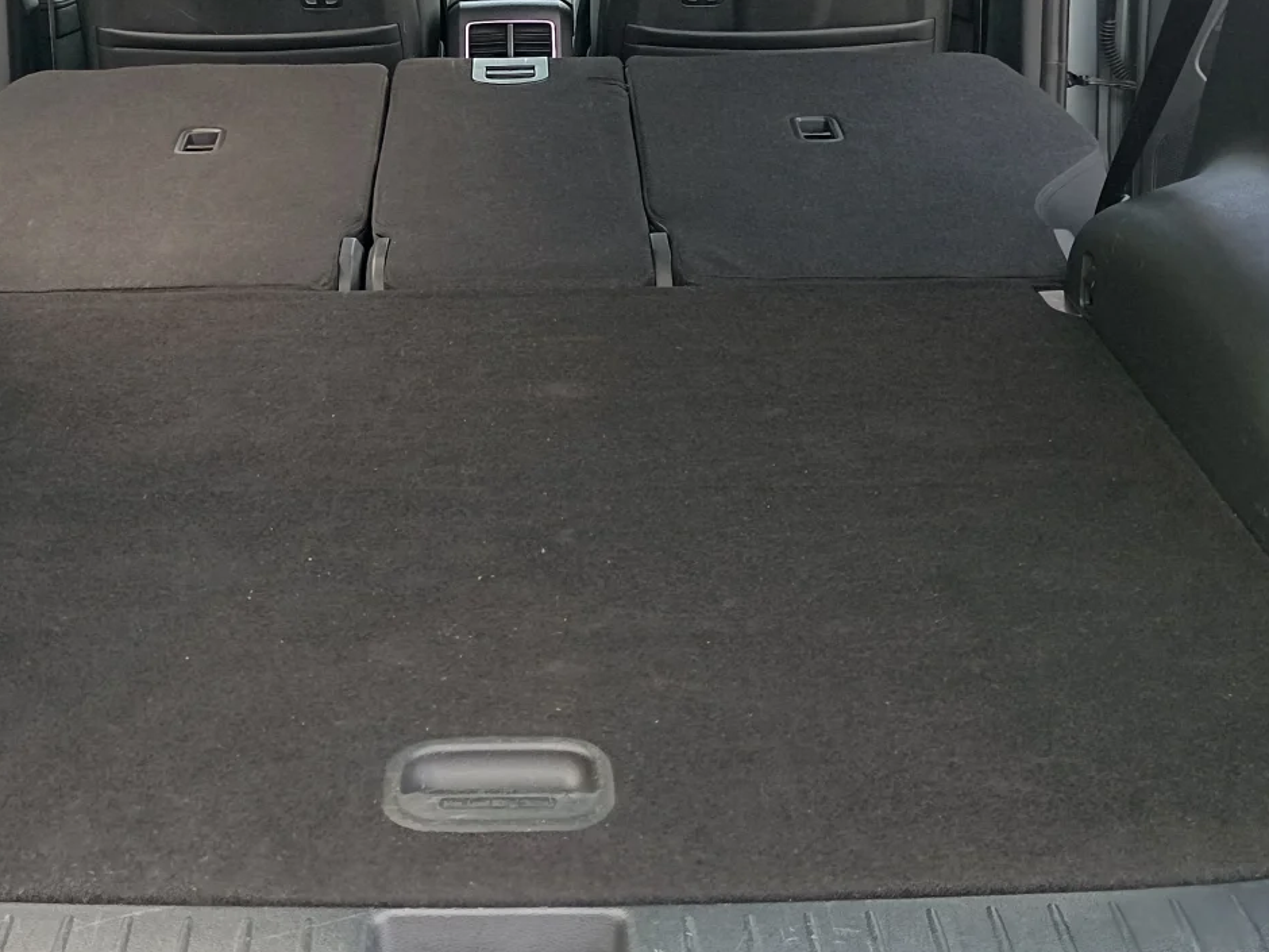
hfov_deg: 38.8
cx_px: 526
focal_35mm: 49
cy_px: 85
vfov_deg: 28.5
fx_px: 1796
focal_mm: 5.59
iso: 246
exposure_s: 1/101
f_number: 1.88
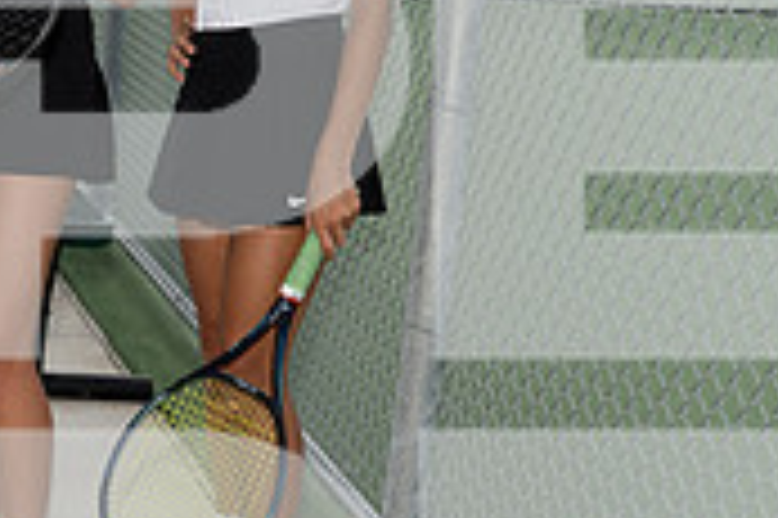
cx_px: -193
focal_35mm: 104
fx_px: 2245
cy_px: 124
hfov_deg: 18.5
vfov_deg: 13.1
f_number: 8
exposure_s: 1/250
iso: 160
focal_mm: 31
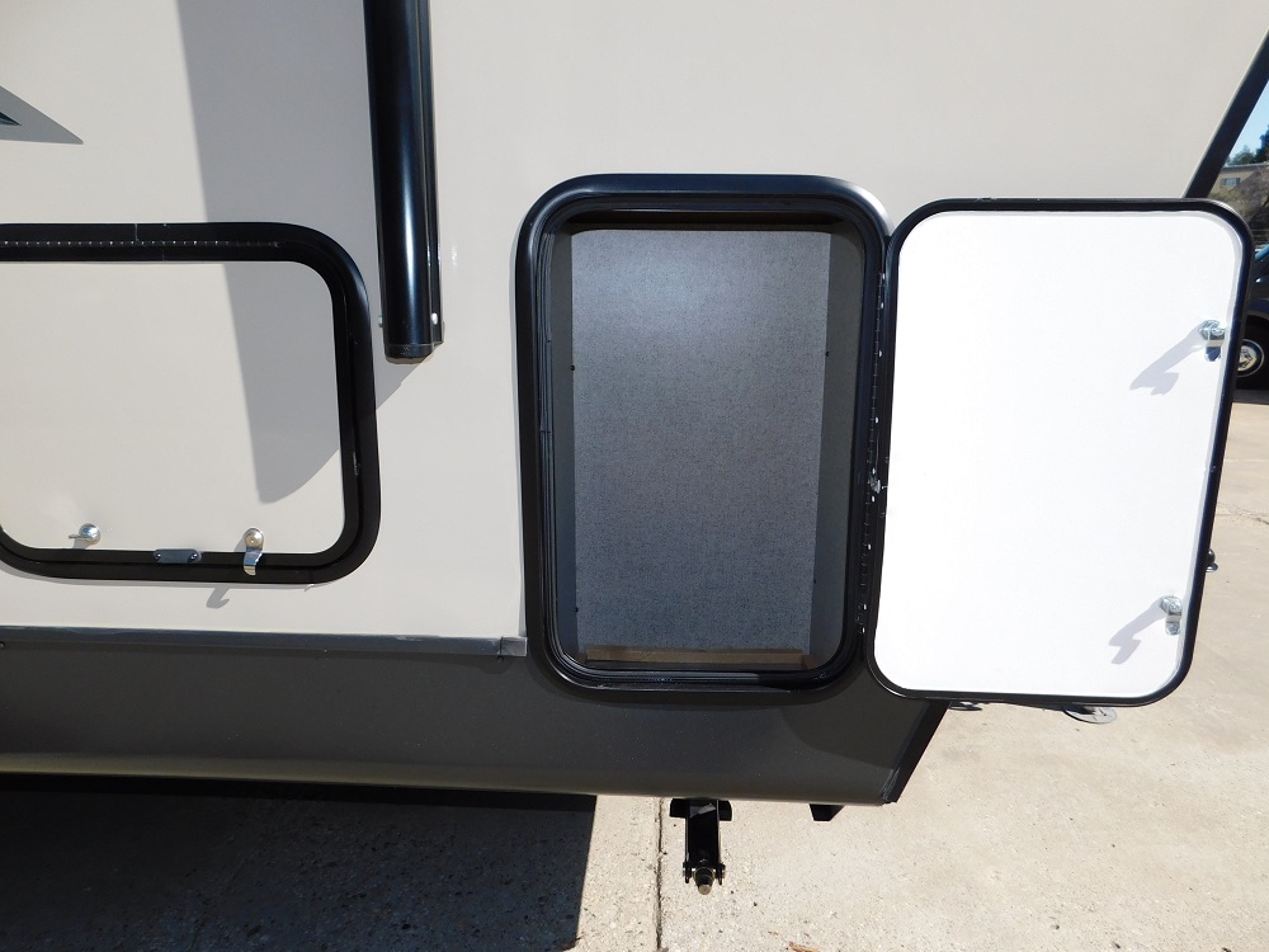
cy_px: 476
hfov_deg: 73.9
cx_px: 634
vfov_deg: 58.9
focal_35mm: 23
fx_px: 843
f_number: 3
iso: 125
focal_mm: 4
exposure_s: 1/1250
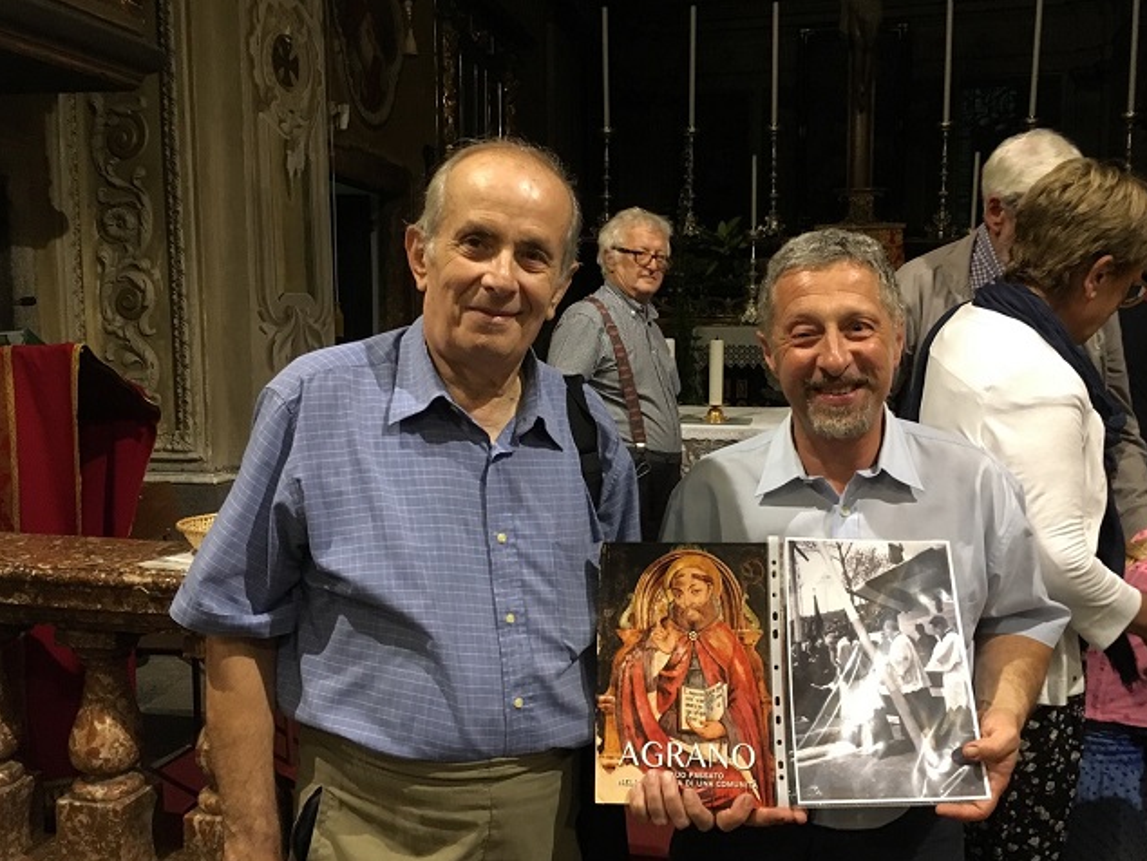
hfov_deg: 56.7
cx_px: 615
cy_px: 431
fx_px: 1061
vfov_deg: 44.2
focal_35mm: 32
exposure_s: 1/17
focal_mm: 4.15
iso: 250
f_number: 2.2
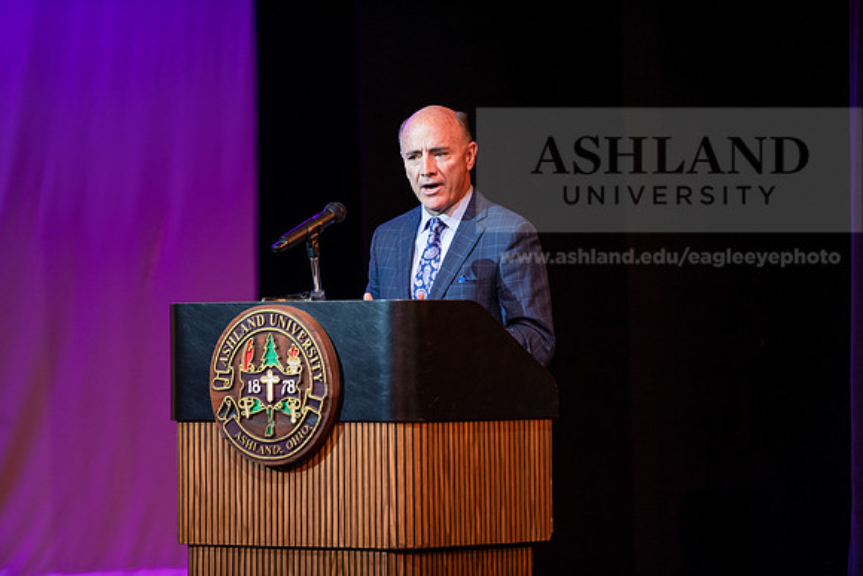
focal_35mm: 200
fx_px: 4795
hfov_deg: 10.3
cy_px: 288
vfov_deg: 6.9
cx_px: 432
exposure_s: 1/200
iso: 1600
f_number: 2.8
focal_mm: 200
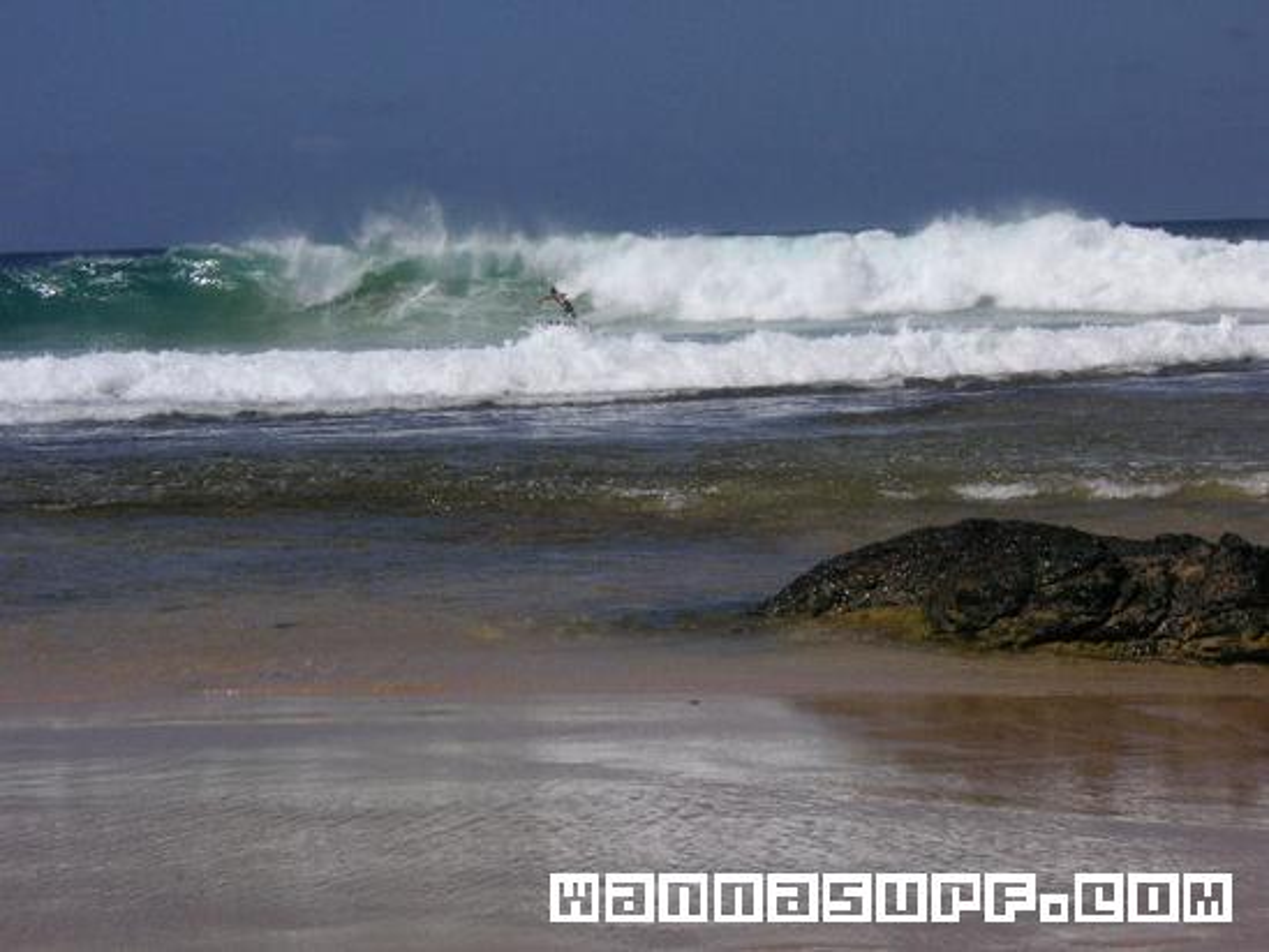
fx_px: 3850
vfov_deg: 14.1
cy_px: 476
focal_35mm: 105
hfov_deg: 18.7
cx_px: 634
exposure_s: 1/180
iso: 50
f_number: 13
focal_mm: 17.1
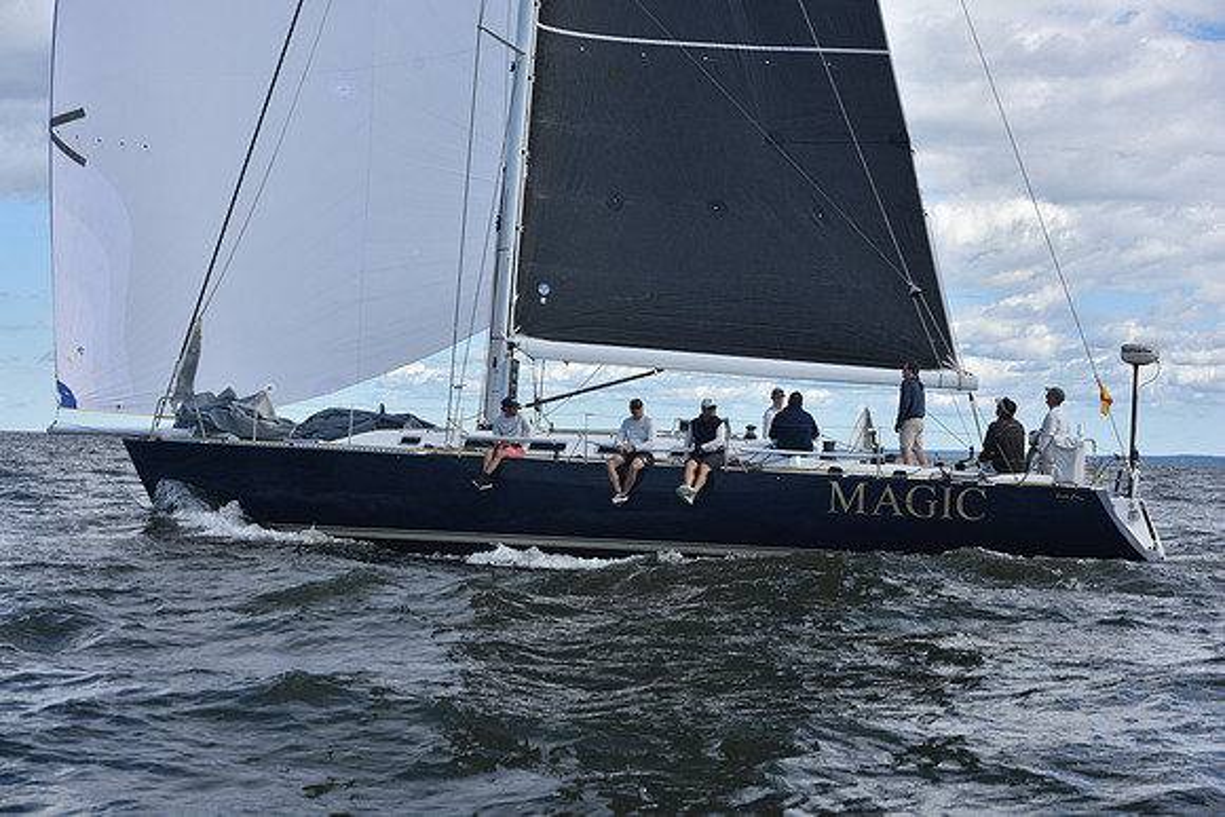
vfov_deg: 19.5
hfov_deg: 28.8
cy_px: 408
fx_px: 2382
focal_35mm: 70
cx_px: 612
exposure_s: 1/1000
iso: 250
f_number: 7.1
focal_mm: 70
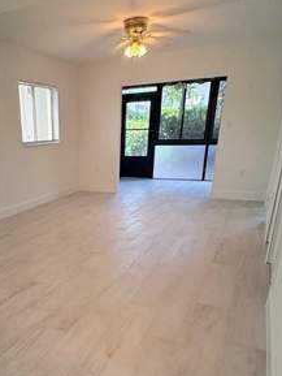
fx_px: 336
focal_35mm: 31
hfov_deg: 43.5
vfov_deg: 56.4
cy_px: 265
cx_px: 58
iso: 125
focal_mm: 2.22
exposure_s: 1/120
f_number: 2.2
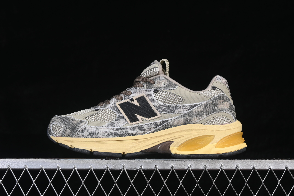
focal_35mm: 75
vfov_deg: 18.2
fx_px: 612
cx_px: 147
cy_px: 98
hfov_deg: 27.0
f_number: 8
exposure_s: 1/80
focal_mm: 50
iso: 160
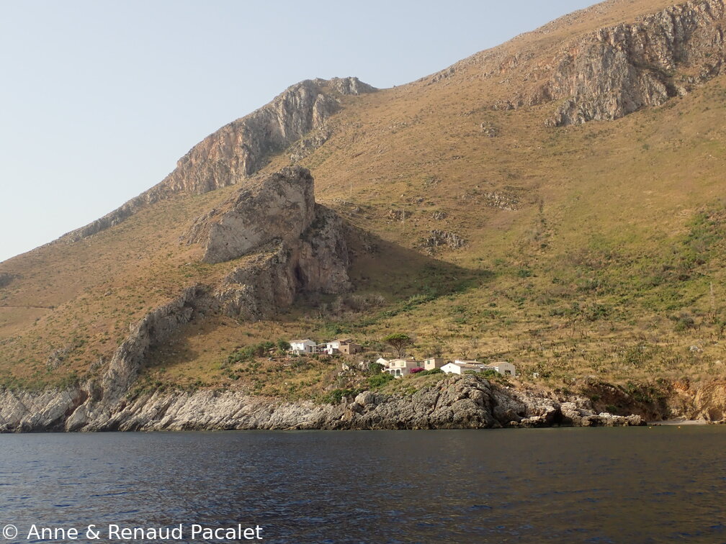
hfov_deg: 43.9
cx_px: 363
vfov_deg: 33.6
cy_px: 272
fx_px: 902
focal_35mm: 43
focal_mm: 7.86
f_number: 4
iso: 100
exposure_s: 1/500
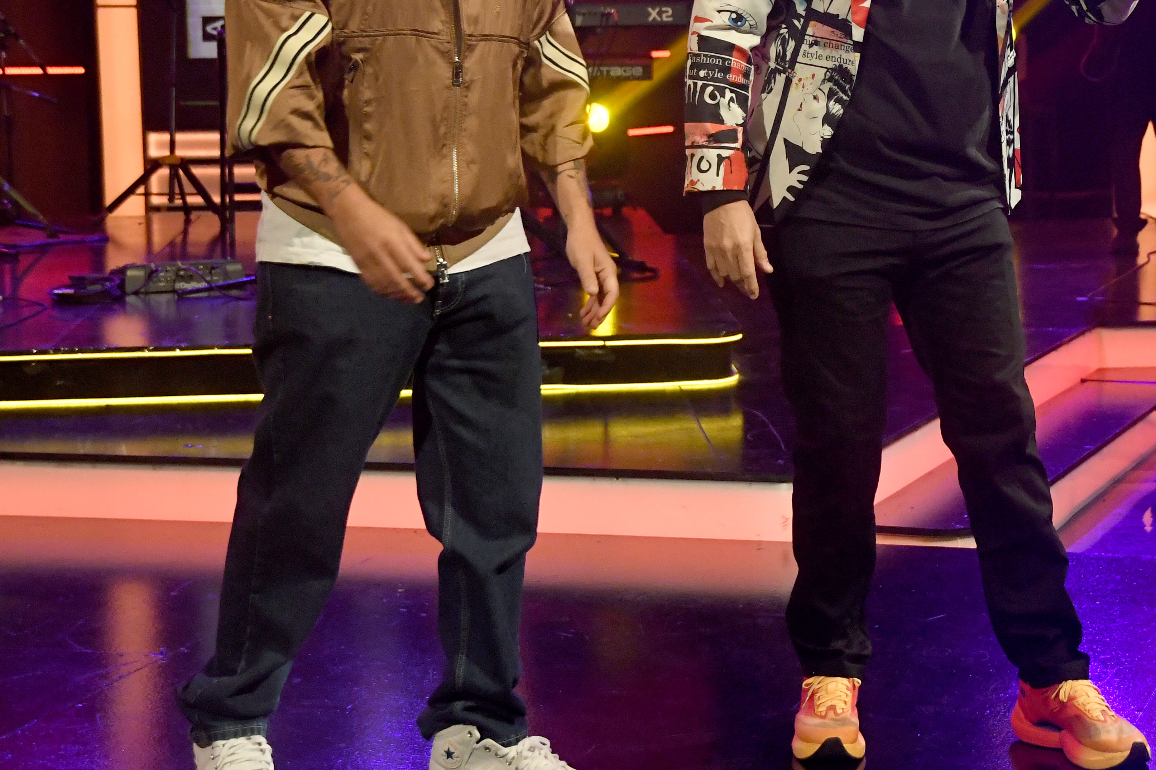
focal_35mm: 88
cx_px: 850
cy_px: 227
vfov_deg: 15.5
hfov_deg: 22.9
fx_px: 2825
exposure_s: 1/250
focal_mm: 34
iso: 3200
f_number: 3.5
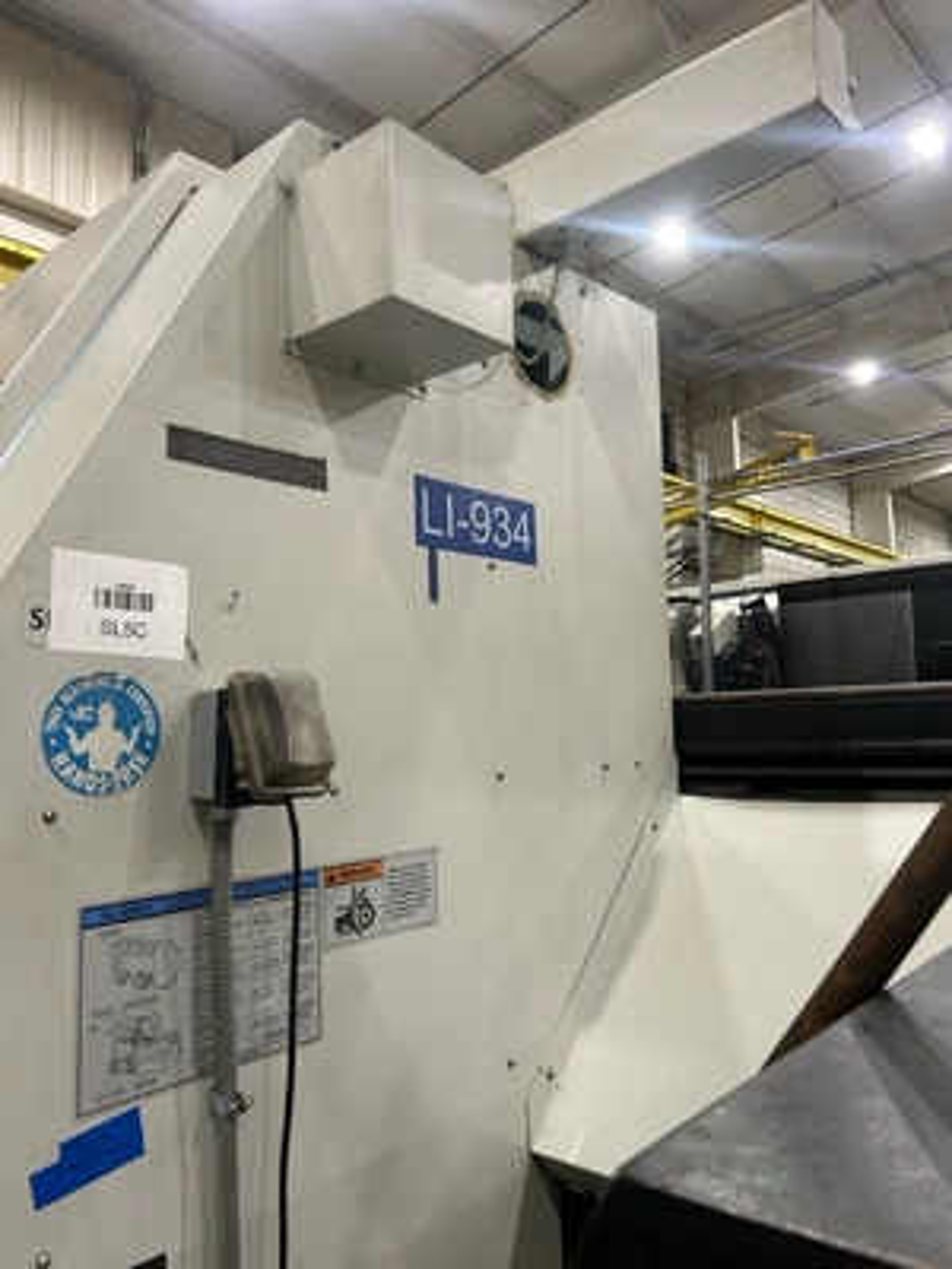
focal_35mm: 26
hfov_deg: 53.1
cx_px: 476
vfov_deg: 67.3
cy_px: 634
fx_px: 953
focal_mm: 5.7
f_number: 1.5
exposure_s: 1/60
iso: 100
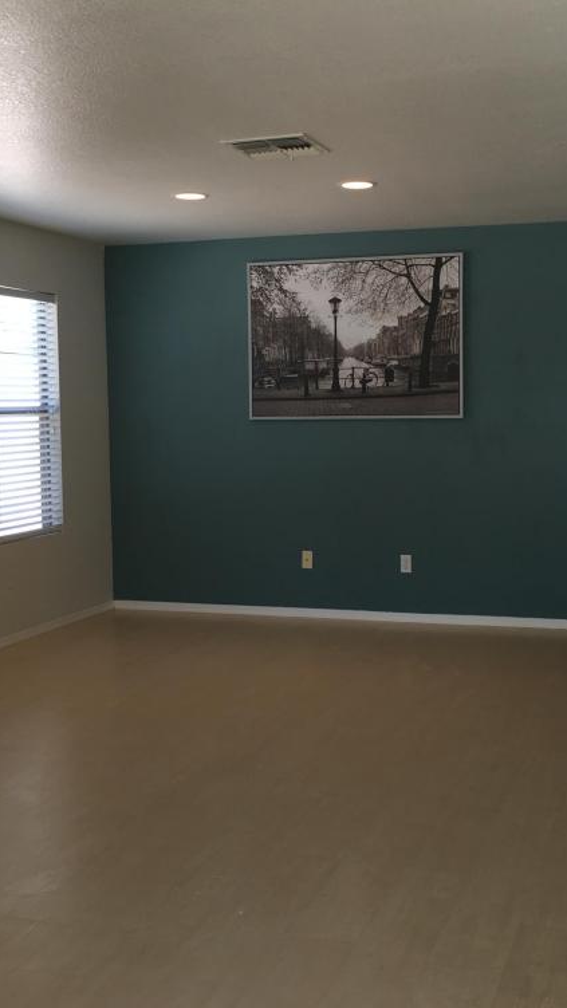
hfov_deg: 27.7
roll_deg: +0.6
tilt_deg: -4.5
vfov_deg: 47.4
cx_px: 340
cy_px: 504
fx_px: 1149
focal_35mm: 43
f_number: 2.2
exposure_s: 1/40
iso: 25
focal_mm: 4.15
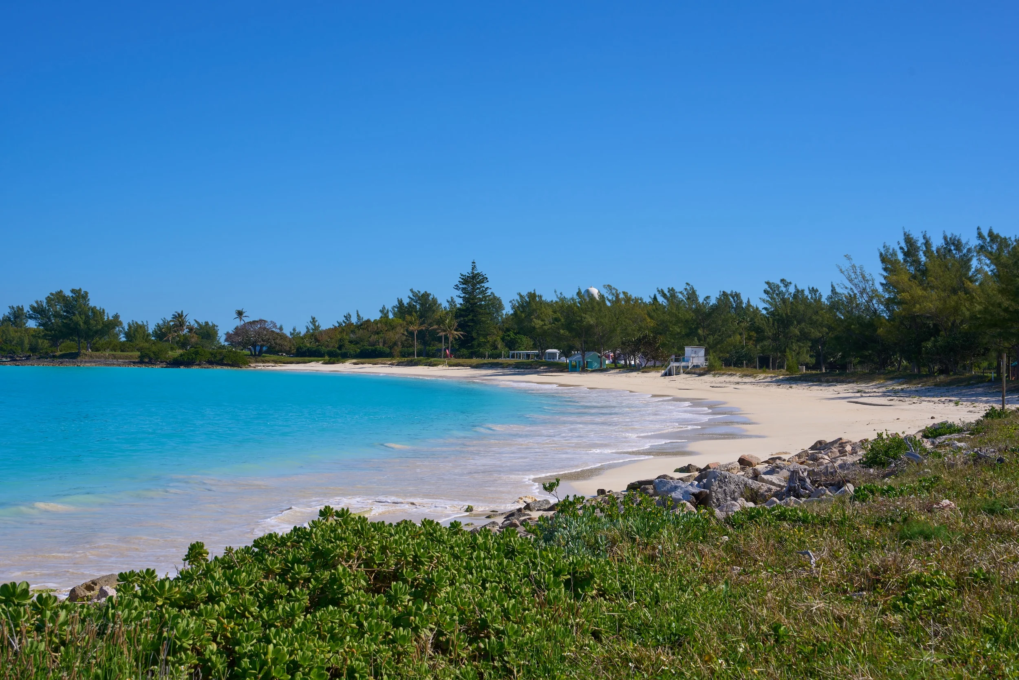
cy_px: 340
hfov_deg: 39.6
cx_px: 510
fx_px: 1415
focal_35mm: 50
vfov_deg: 27.0
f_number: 11
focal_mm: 50
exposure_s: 1/250
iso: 100
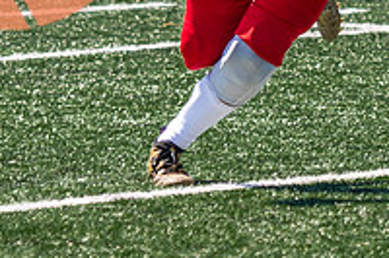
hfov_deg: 2.5
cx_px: 372
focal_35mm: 818
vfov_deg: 1.7
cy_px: -133
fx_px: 8831
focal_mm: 102
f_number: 2.8
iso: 160
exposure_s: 1/2000
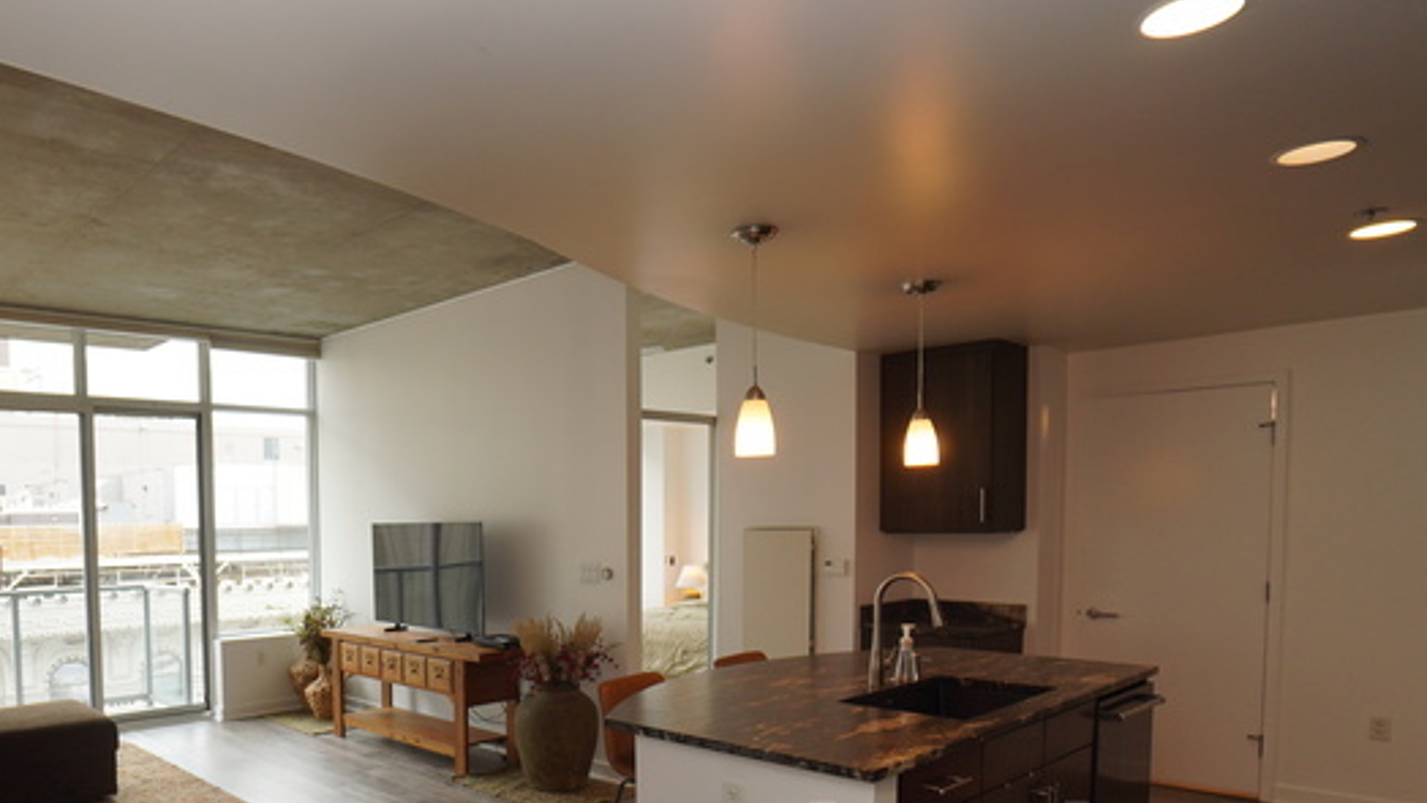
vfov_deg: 46.1
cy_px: 597
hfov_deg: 74.1
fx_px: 908
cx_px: 482
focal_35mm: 24
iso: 200
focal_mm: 10
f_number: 4
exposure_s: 1/60
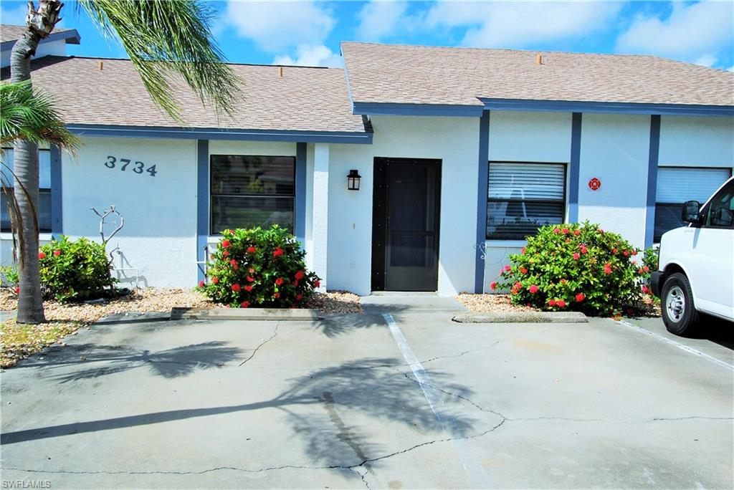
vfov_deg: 40.0
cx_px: 367
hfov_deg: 57.2
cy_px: 245
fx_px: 673
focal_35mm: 33
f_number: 8
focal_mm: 22
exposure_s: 1/250
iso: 100
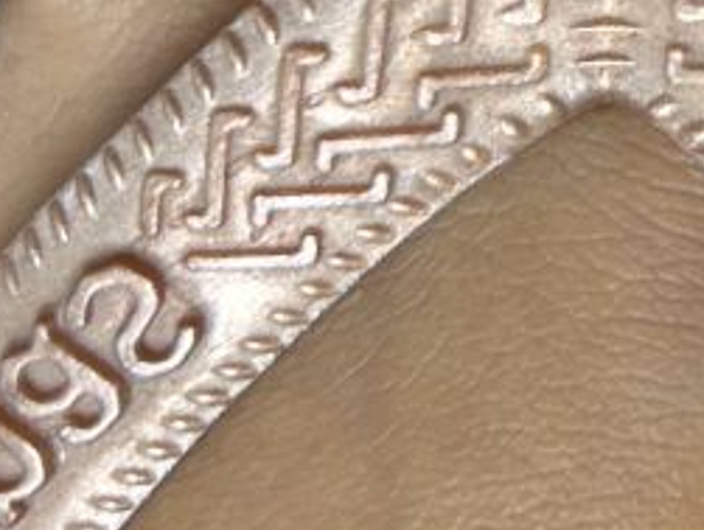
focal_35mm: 120
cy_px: -306
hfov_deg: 15.3
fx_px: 2444
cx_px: 1007
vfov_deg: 11.8
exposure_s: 1/120
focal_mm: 5.7
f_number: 1.5
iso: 100
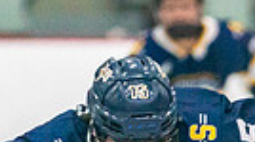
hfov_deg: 1.6
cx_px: 227
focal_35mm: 1329
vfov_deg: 0.9
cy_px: 424
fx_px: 8975
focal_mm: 200
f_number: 2.8
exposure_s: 1/1600
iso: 4000
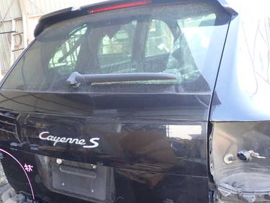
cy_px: 109
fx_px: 312
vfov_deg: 36.0
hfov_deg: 46.8
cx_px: 127
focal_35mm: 40
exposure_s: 1/60
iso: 160
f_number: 2.3
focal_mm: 5.4
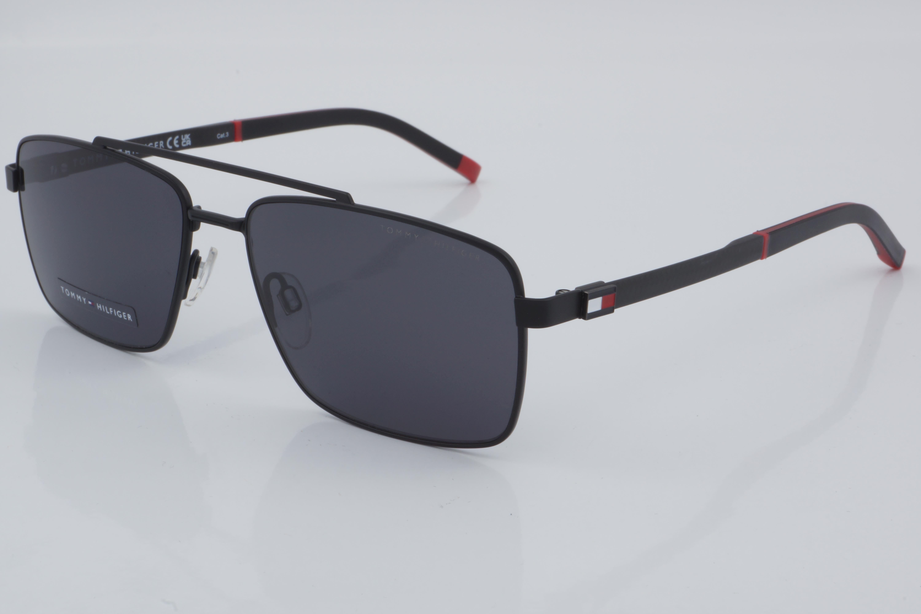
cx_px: 460
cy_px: 307
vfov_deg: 18.2
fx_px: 1919
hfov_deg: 27.0
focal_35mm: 75
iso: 100
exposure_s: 1/4
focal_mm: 50
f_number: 32
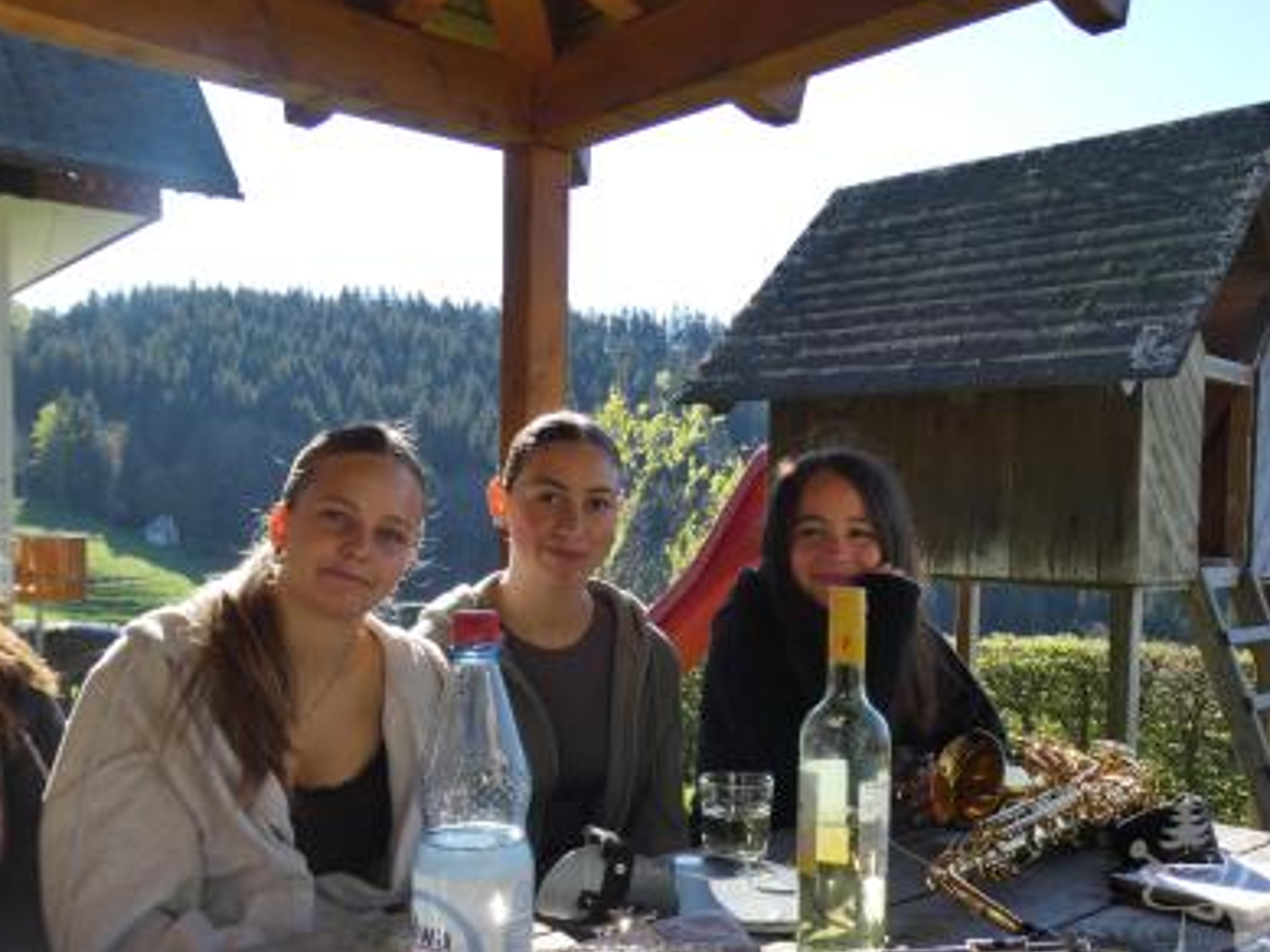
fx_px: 1321
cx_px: 630
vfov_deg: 39.7
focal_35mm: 36
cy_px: 483
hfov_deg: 51.3
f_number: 3.4
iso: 80
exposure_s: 1/400
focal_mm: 6.2
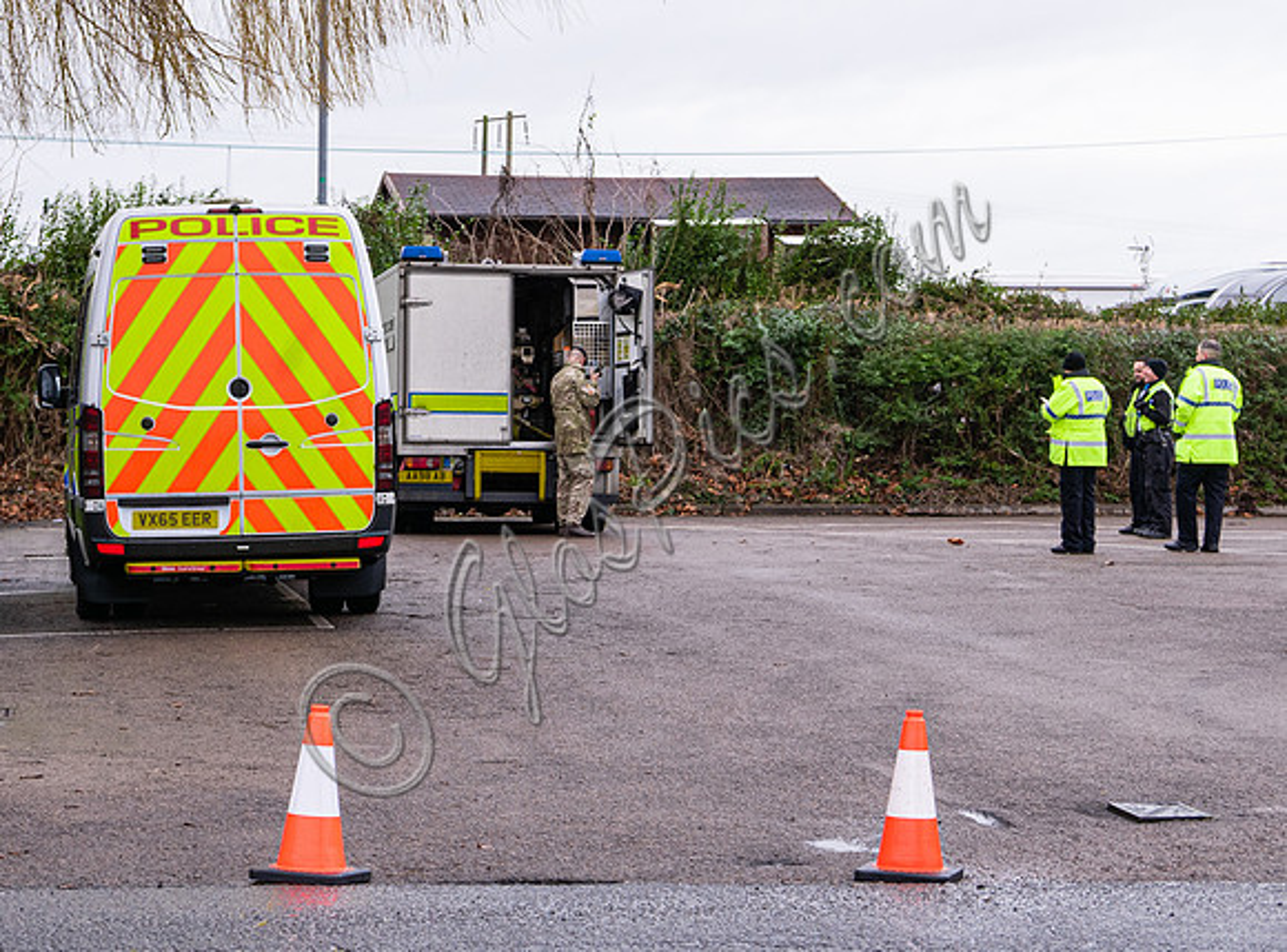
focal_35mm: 105
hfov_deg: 18.9
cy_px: 359
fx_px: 3869
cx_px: 606
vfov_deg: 14.0
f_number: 3.2
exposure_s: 1/125
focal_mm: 34
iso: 200
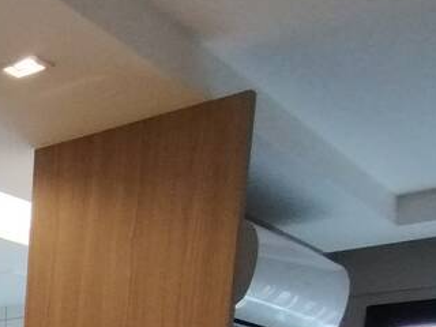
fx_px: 907
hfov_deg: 20.0
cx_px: -342
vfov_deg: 16.5
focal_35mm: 72
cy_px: 617
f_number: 2.2
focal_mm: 1.66
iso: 117
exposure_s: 1/60
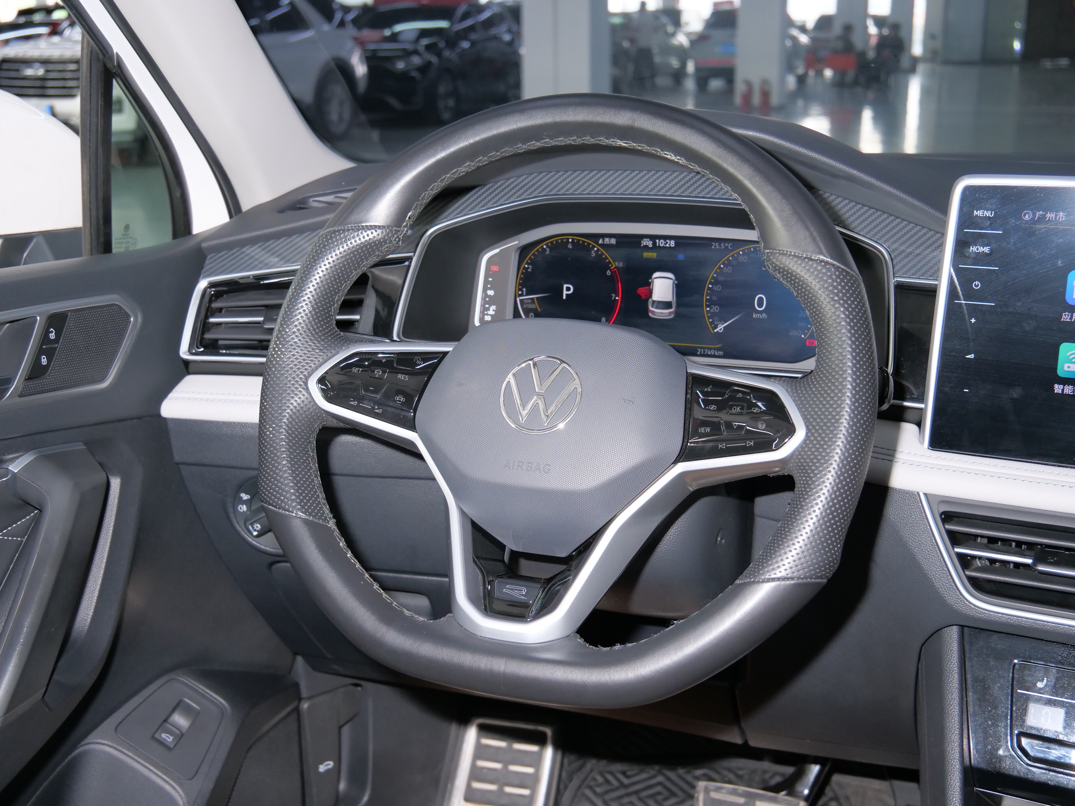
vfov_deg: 36.0
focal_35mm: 40
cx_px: 538
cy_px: 403
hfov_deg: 46.8
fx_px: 1242
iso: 800
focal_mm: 20
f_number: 4.1
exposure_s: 1/40
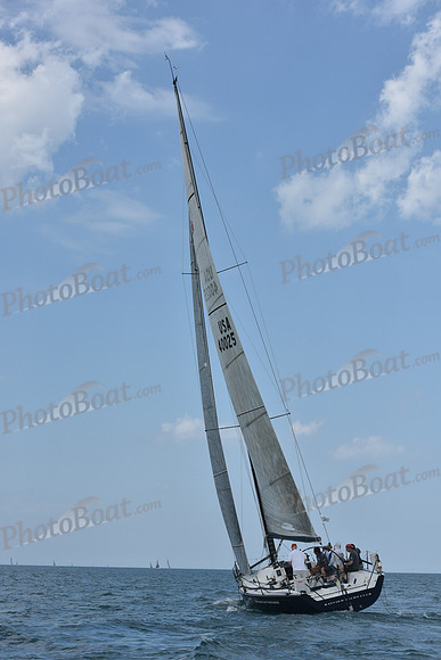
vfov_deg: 28.8
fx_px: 1285
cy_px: 330
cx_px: 220
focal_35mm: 70
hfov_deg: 19.5
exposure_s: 1/1250
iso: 250
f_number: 9
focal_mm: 70
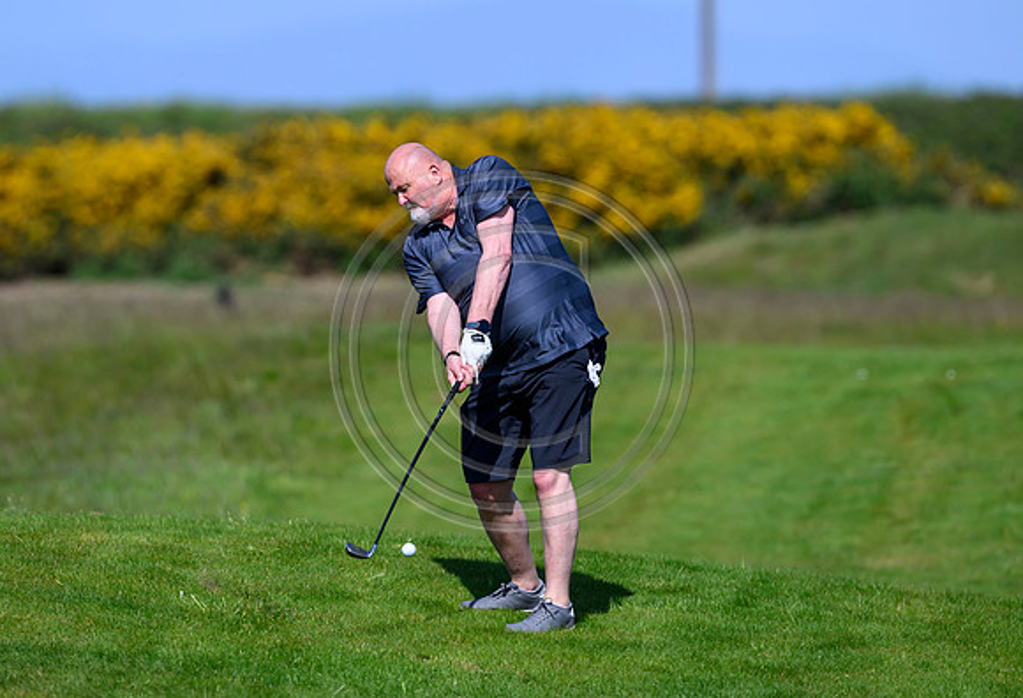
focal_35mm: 463
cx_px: 426
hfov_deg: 4.4
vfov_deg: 3.0
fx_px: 13259
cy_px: 300
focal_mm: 400
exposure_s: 1/5000
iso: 500
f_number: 4.5
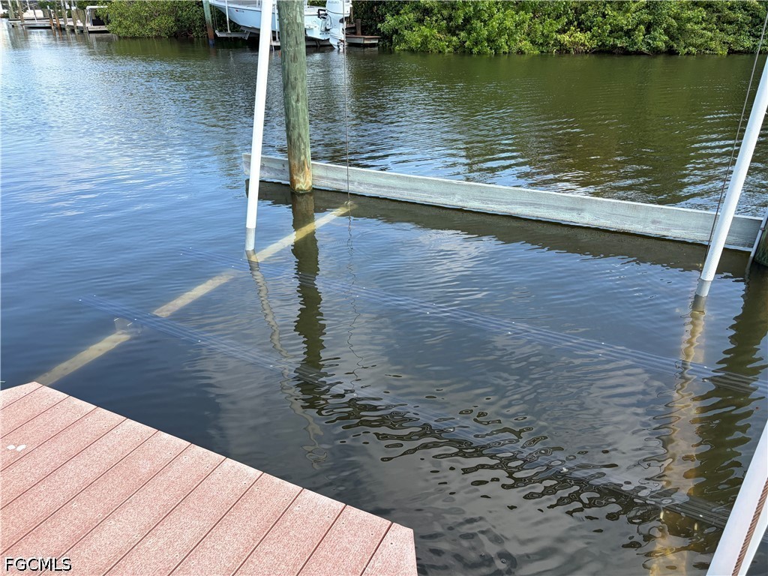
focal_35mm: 26
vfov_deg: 53.1
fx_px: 577
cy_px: 288
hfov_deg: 67.3
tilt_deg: -21.8
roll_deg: -0.6
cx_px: 384
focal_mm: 5.96
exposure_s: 1/1155
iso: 50
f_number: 1.6
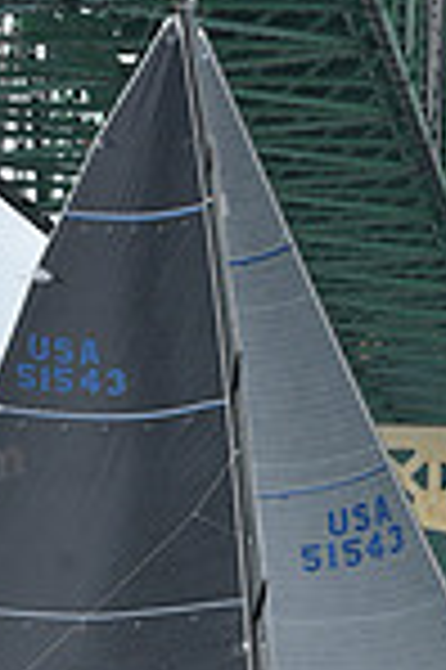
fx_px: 6165
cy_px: 697
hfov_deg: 4.1
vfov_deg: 6.2
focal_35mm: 331
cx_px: 259
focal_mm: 85
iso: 250
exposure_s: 1/800
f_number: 6.3
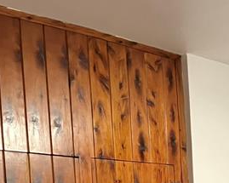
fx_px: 705
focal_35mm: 104
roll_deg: +3.5
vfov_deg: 13.5
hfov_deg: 18.4
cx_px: 66
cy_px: 313
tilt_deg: -2.8
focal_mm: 3.99
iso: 200
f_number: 1.8
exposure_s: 1/60
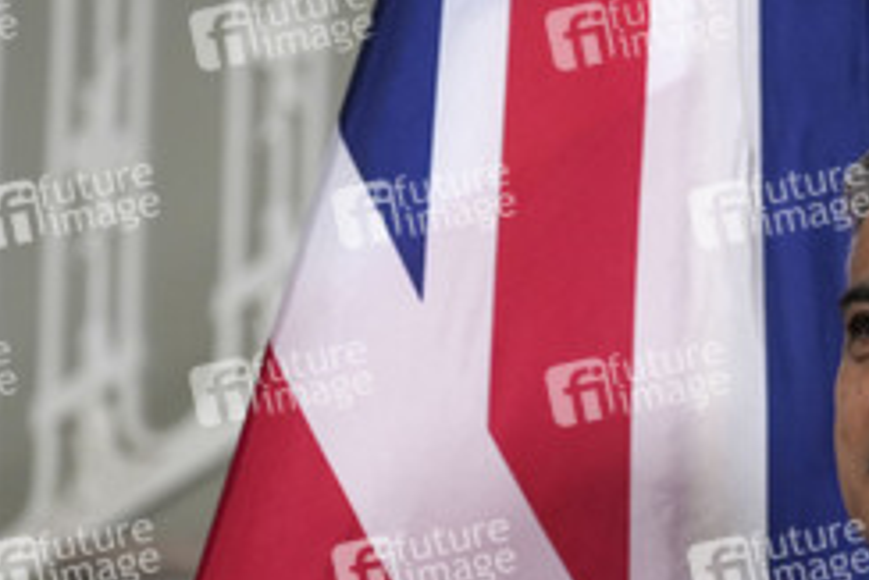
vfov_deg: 4.4
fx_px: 7487
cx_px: 684
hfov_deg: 6.6
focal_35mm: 310
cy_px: 473
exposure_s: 1/400
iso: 3200
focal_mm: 168
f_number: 5.6
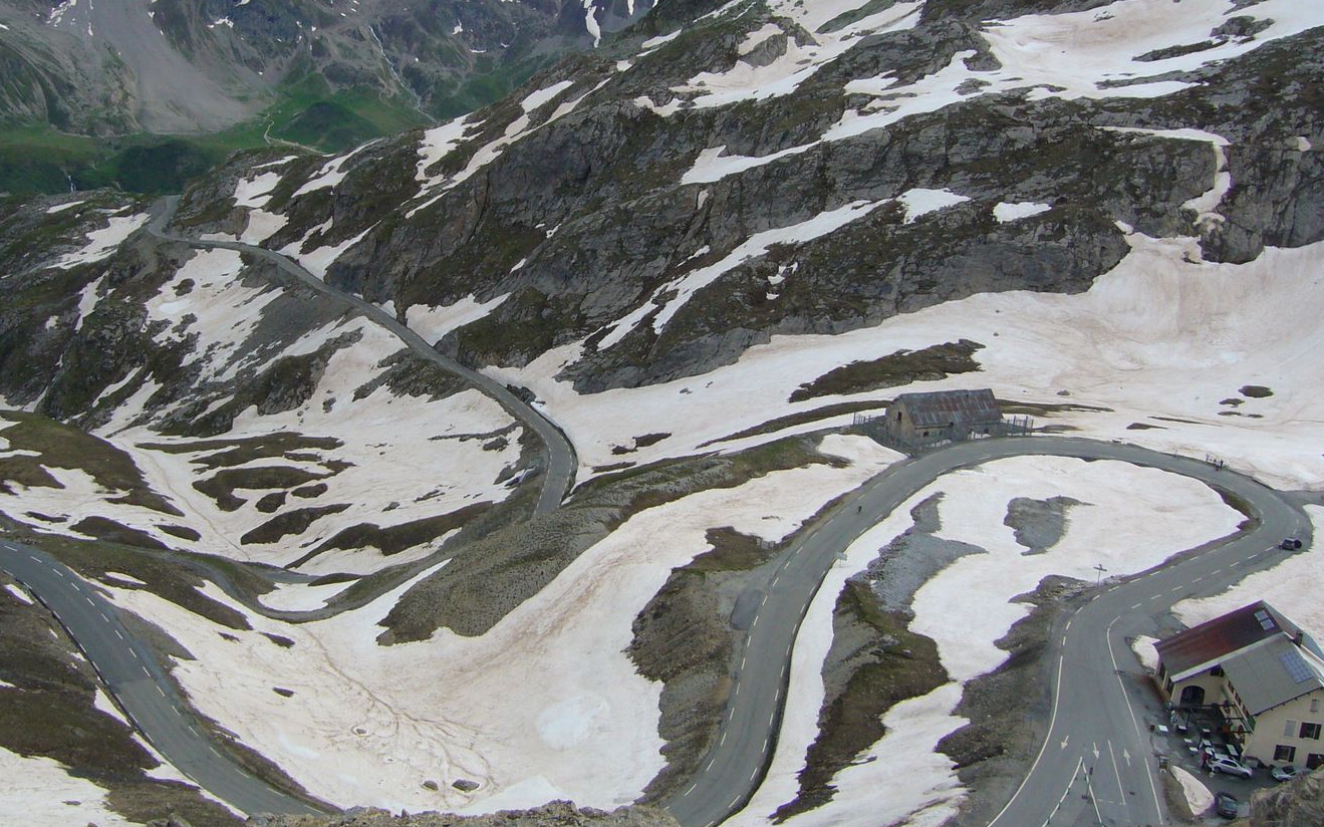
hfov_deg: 44.1
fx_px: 1624
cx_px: 531
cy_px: 284
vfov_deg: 28.4
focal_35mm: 45
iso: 100
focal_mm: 5.8
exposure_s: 1/640
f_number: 5.6
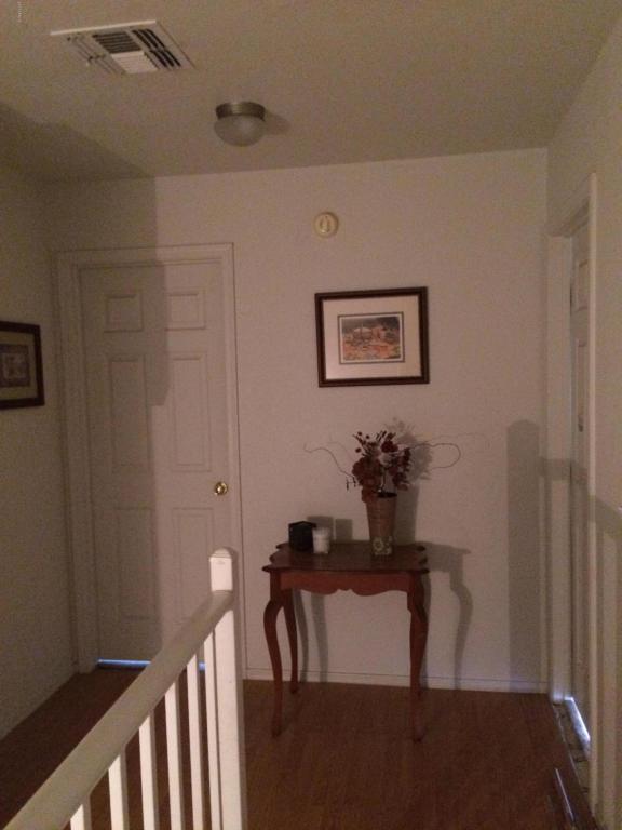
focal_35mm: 29
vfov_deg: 61.7
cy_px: 415
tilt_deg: -5.6
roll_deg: +1.7
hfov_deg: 48.2
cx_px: 311
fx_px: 695
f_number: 2.2
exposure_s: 1/15
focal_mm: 4.15
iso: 640
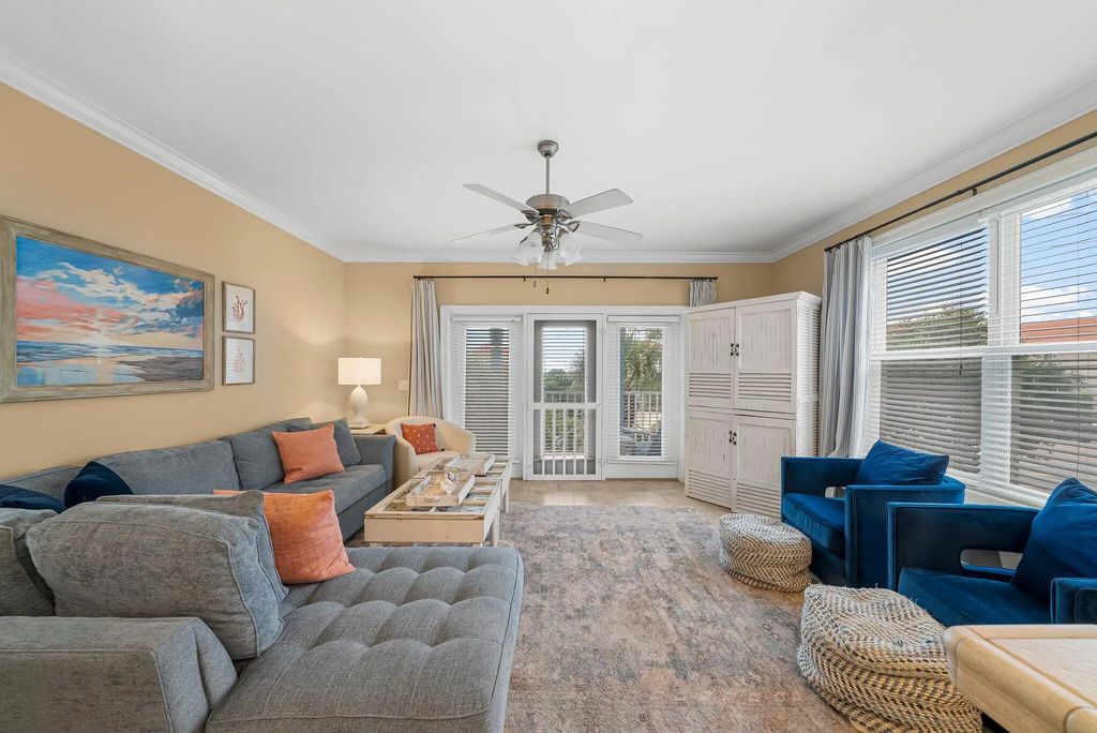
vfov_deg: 90.1
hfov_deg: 112.6
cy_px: 366
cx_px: 548
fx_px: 366
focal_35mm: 12
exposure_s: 1/5
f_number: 8
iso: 400
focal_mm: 12
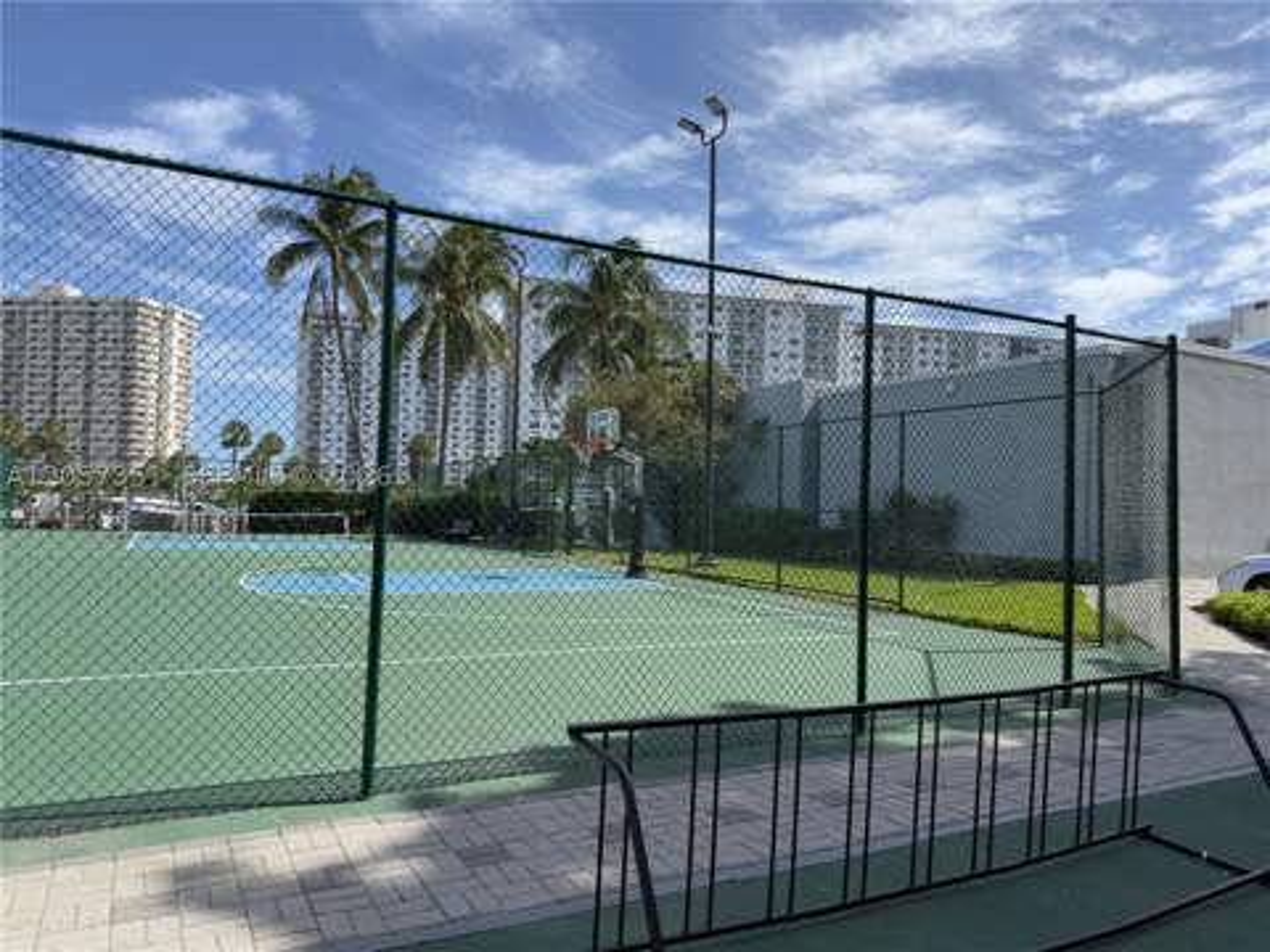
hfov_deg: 71.6
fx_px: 881
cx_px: 635
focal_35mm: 24
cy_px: 476
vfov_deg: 56.8
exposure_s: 1/3135
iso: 80
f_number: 1.78
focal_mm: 6.76
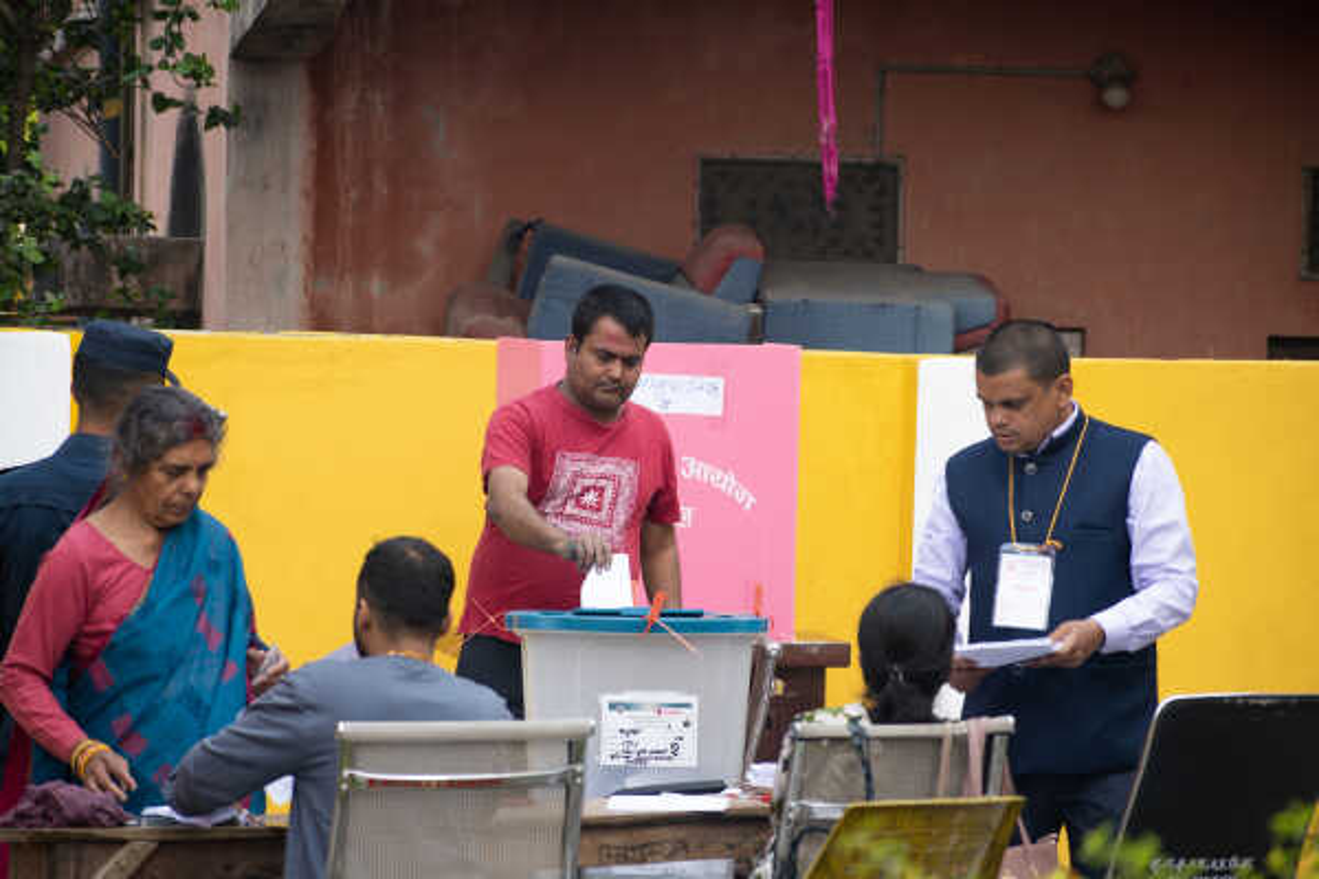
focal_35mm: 188
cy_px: 440
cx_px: 660
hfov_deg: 11.0
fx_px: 6869
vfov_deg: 7.3
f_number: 4.8
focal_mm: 125
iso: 200
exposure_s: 1/320
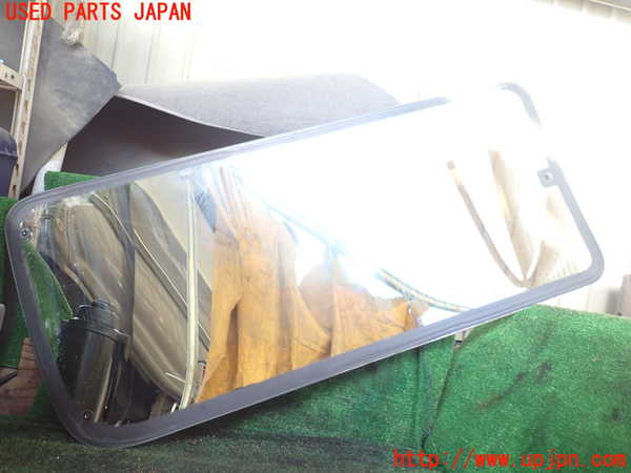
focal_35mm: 25
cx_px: 316
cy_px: 236
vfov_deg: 54.9
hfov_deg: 69.4
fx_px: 456
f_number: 2
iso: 100
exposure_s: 1/80
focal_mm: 4.5
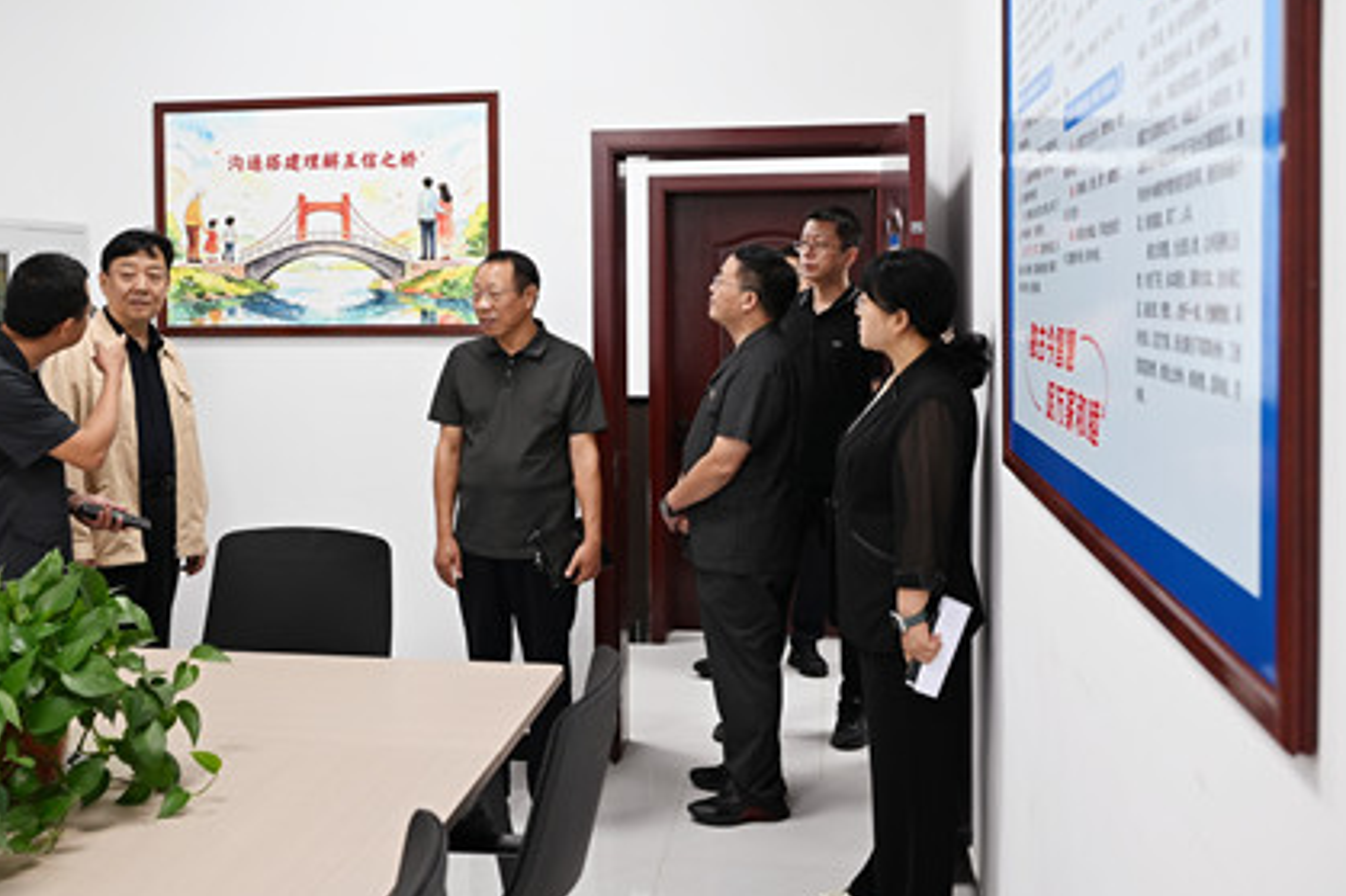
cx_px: 530
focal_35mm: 42
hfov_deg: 46.1
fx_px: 1570
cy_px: 340
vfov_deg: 31.7
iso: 640
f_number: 4.8
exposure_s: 1/60
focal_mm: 32
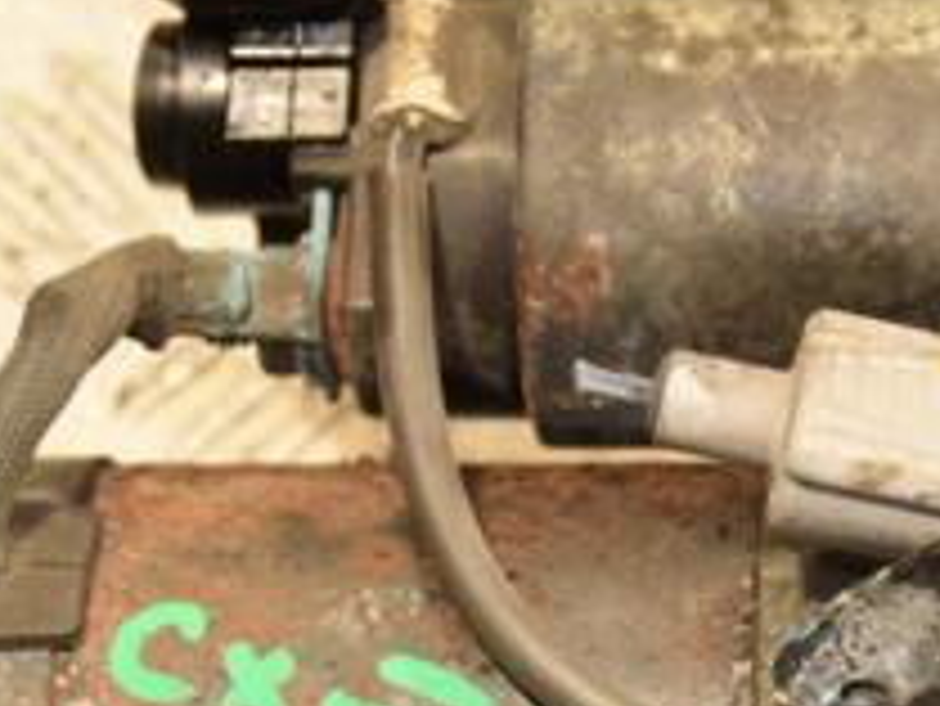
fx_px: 5407
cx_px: 751
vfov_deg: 7.5
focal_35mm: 199
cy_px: 625
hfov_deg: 9.9
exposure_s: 1/160
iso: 800
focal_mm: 48
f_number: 4.8
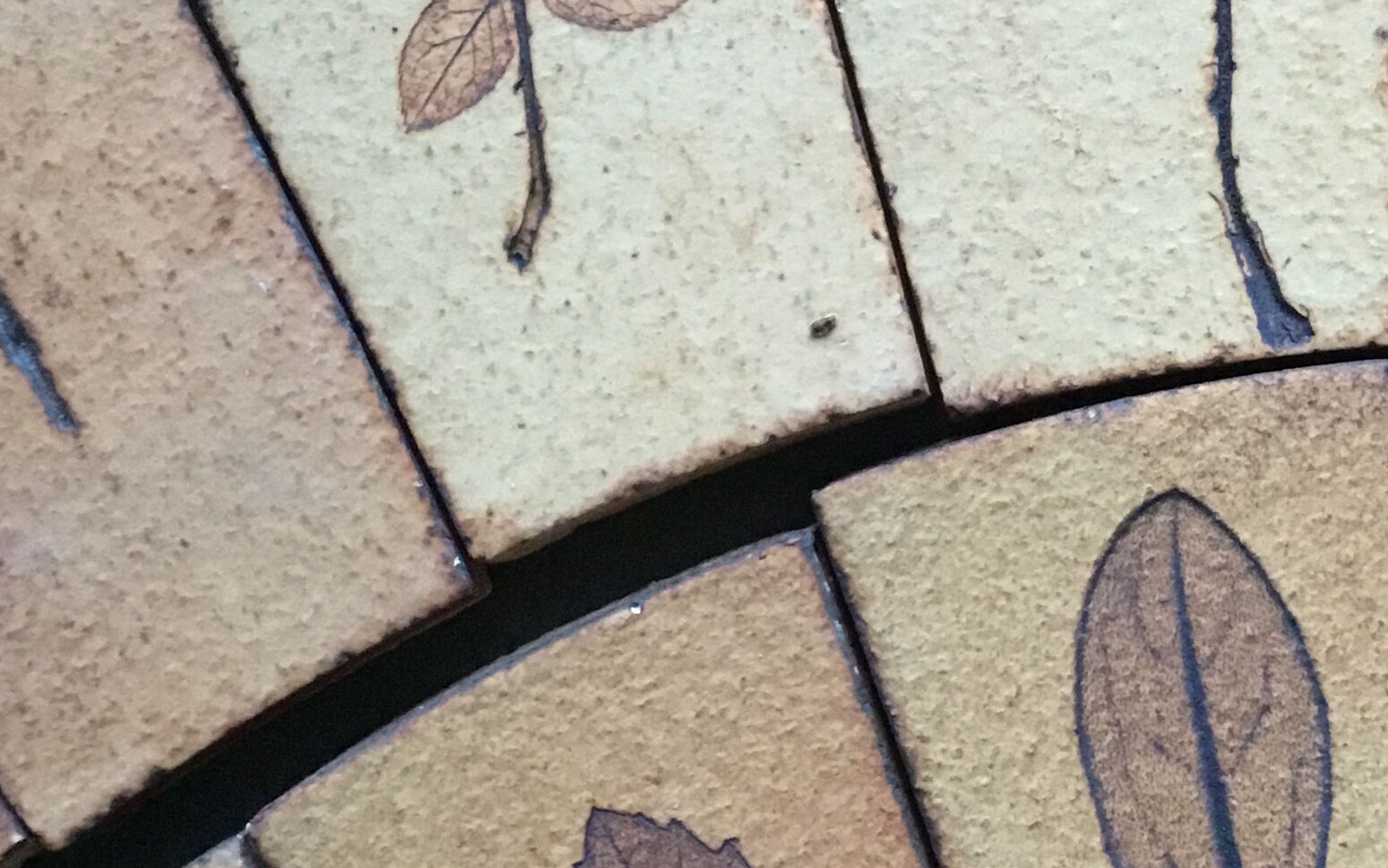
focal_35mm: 69
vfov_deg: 18.8
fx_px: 2611
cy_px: 247
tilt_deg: -85.7
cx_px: 1101
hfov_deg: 29.1
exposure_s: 1/25
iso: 200
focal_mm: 3.3
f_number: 2.4
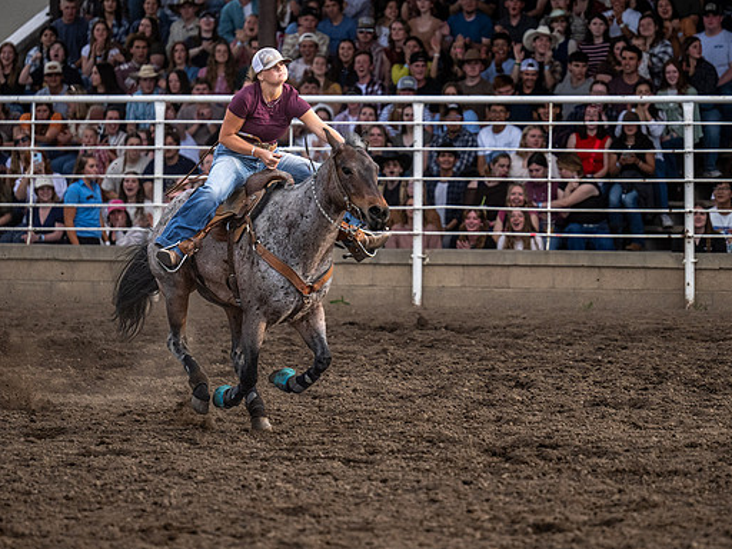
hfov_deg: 7.3
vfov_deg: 5.5
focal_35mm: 271
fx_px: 5731
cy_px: 229
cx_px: 401
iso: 1250
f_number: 2.8
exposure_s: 1/8000
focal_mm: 170
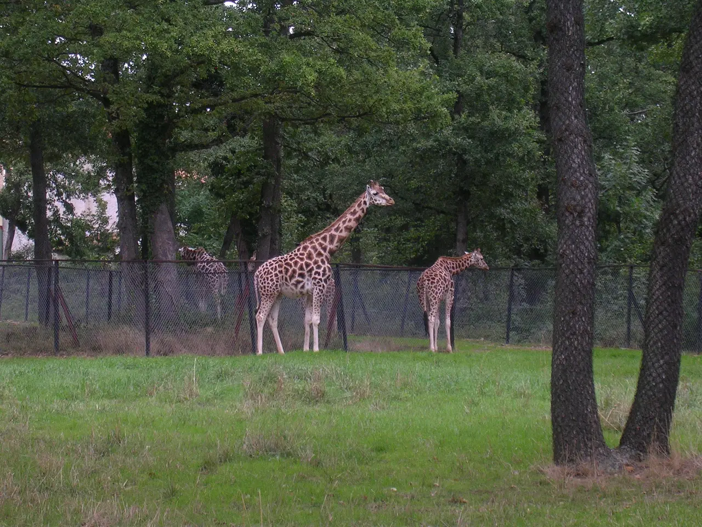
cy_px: 264
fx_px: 2332
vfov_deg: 12.9
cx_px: 351
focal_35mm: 115
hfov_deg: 17.1
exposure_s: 1/60.1
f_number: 4.9
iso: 91
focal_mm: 17.4
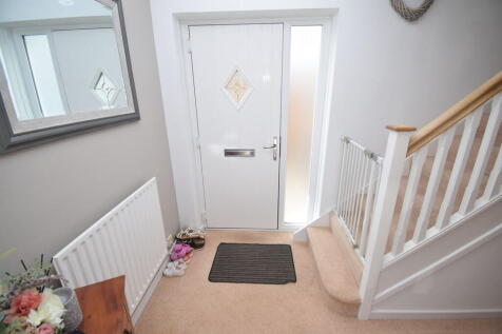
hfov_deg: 100.4
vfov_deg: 77.3
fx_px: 209
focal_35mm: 15
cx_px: 251
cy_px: 167
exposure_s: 1/160
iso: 400
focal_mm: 10
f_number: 6.3
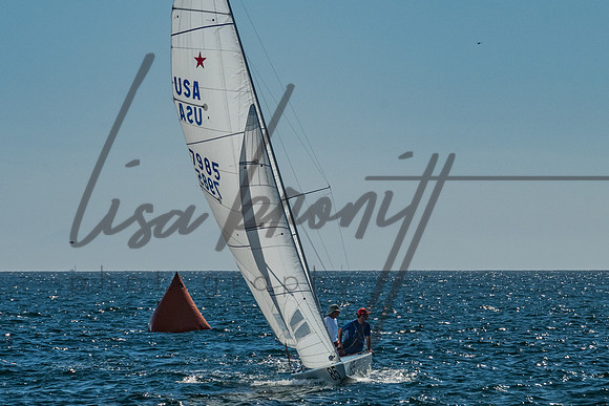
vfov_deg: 3.4
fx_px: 6851
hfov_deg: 5.1
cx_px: 300
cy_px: 198
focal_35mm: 405
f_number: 10
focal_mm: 200
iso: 400
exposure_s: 1/1000
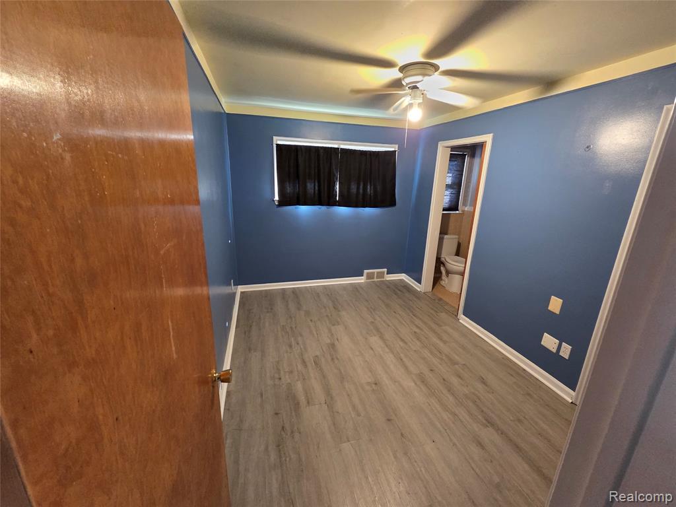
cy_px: 254
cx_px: 338
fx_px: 254
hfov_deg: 106.2
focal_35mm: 13
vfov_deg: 89.9
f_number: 2.2
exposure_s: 1/60
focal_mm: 2.2
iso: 800
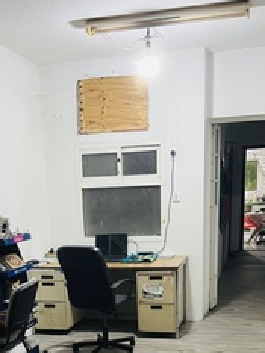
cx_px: 120
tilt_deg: -15.1
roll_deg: +2.0
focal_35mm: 51
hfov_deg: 28.6
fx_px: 520
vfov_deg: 34.9
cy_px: 330
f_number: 1.5
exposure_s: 1/60
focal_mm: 5.7
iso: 125
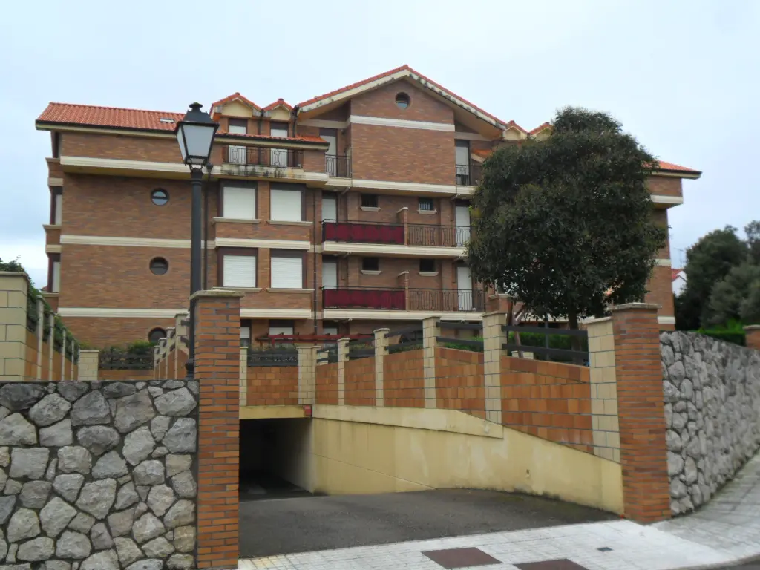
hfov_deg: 50.1
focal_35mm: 37
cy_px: 285
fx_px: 812
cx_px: 380
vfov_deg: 38.7
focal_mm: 6.6
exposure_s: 1/250
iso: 100
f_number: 4
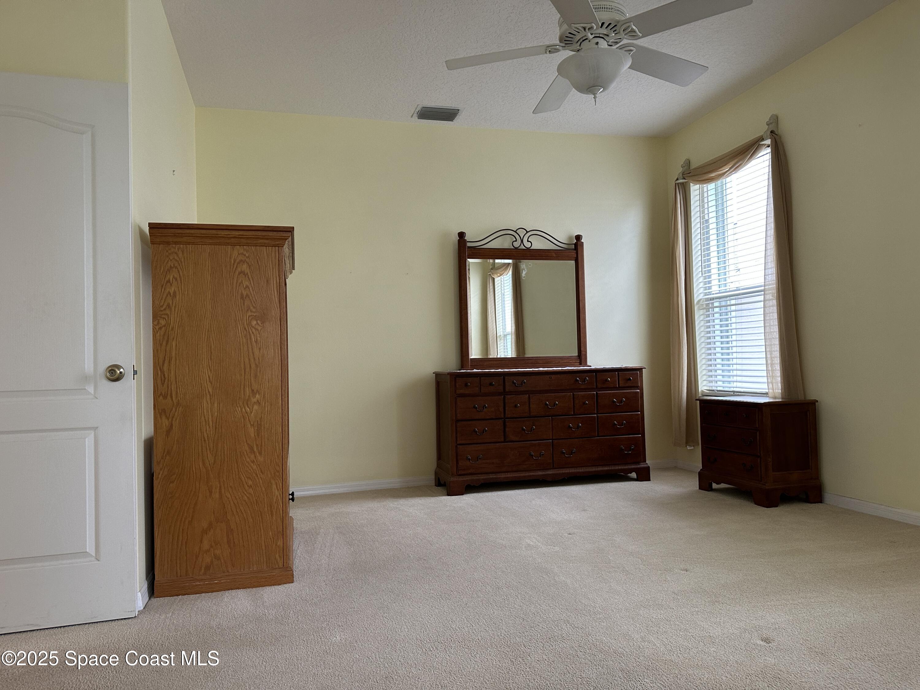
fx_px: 638
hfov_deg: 71.6
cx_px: 460
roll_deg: +1.1
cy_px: 345
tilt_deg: +1.6
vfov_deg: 56.8
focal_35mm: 24
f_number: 1.78
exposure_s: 1/60
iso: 160
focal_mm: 6.86
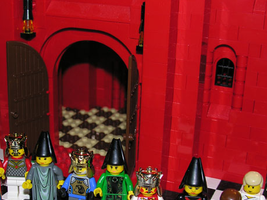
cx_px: 98
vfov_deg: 23.9
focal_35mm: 61
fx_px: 470
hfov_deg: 31.5
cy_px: 134
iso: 50
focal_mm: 8.9
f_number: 2.8
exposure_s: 1/60.1
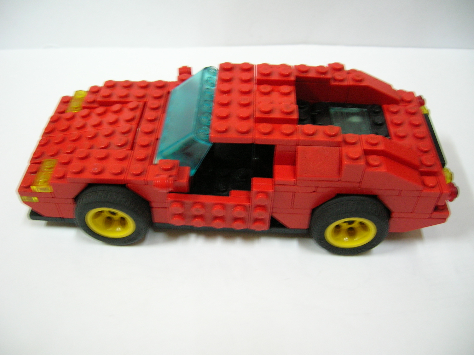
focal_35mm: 34
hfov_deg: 54.0
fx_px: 465
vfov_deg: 41.7
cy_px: 178
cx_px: 237
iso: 100
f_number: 2.9
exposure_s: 1/2.6
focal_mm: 5.7
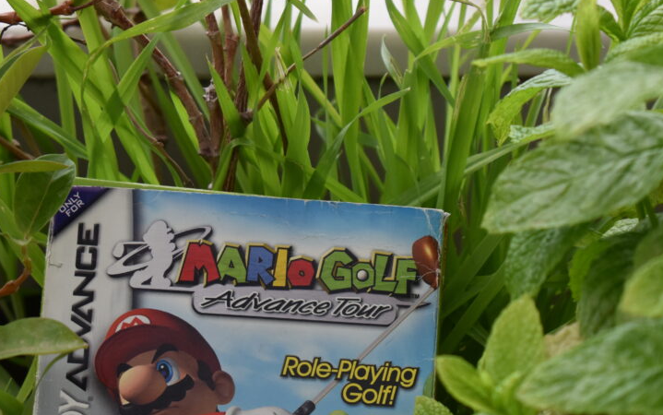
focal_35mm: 120
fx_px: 2164
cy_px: 296
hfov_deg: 17.4
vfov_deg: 10.9
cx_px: 290
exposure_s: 1/250
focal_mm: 55
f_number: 5.6
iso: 720
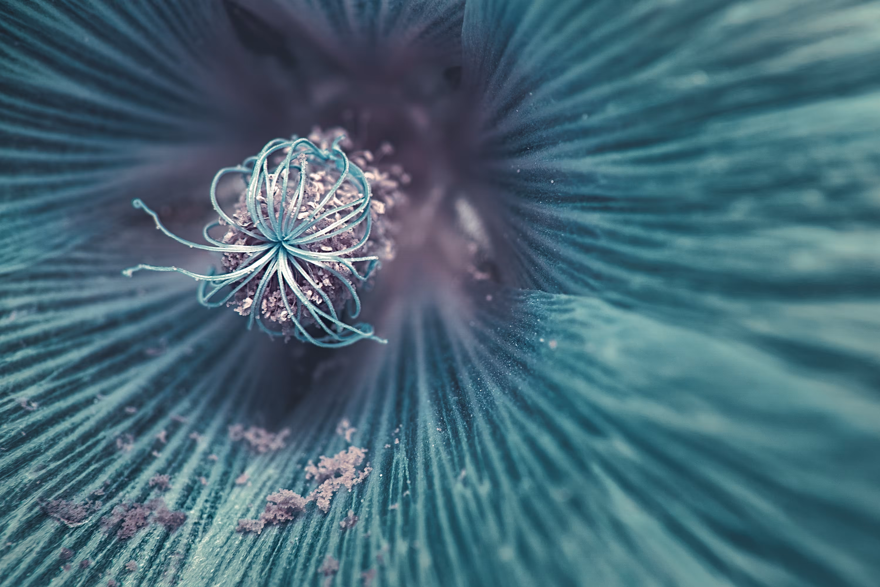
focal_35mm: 82
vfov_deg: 16.6
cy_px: 294
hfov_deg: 24.6
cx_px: 440
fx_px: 2017
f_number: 8
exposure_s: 1/200
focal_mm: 55
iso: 100
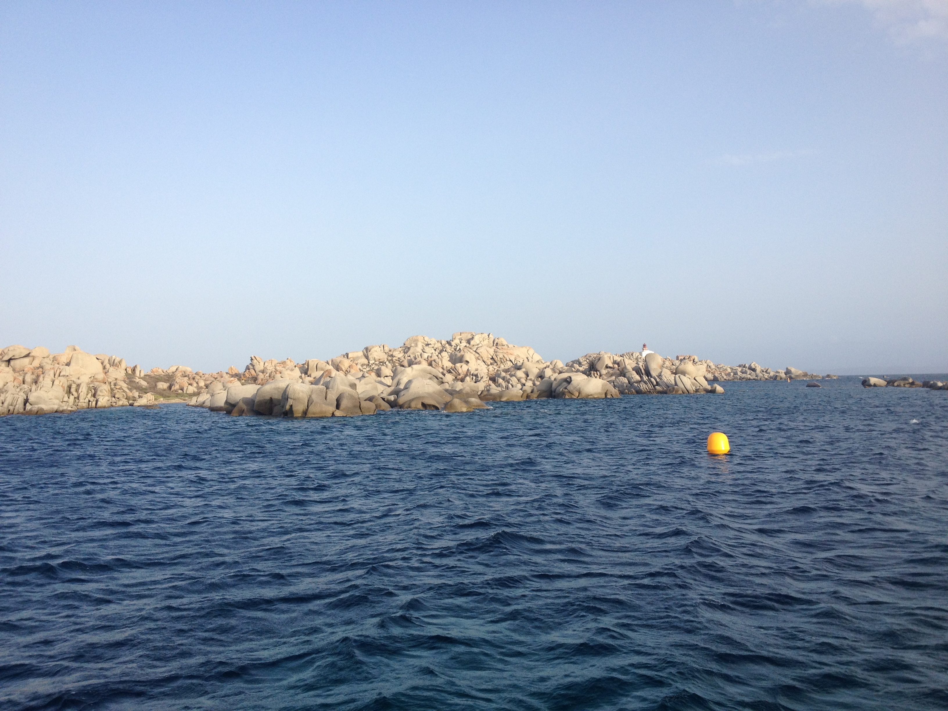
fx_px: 959
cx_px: 474
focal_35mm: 35
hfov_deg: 52.6
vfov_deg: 40.7
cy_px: 356
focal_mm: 4.28
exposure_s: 1/905
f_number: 2.4
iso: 64
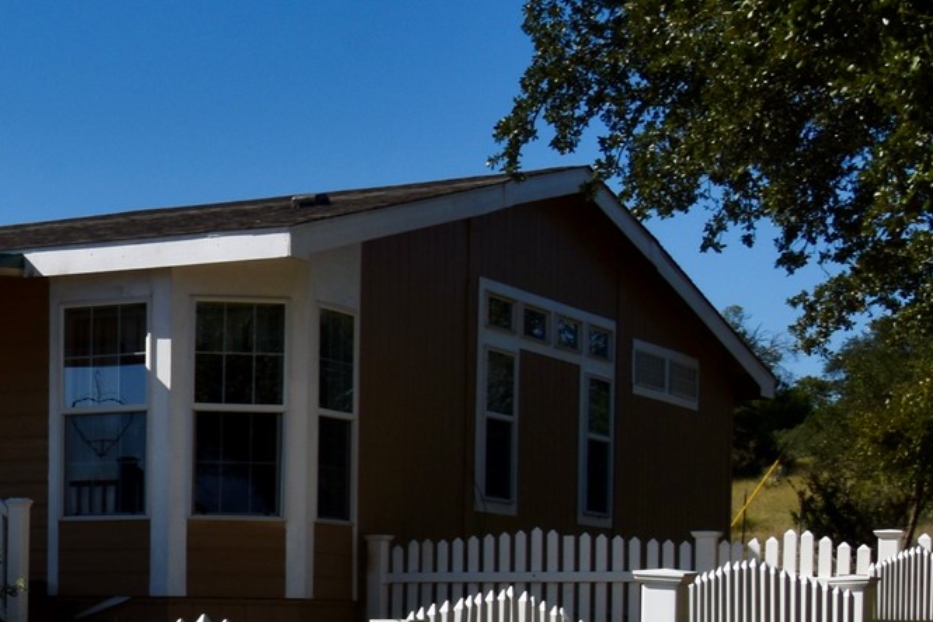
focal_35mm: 98
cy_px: 657
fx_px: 2539
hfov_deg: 18.5
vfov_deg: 13.7
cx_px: -466
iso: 100
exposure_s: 1/200
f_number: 14
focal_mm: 20
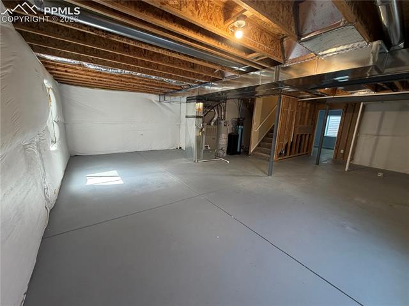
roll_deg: -2.2
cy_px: 153
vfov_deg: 85.6
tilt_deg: -10.3
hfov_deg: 102.1
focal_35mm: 14
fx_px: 165
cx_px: 204
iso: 200
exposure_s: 1/60
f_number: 2.2
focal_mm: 2.22
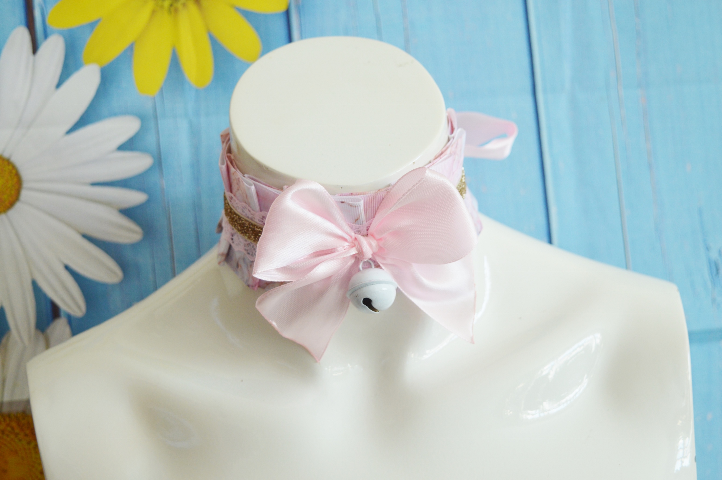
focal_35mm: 60
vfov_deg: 22.6
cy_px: 240
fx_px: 1202
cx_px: 361
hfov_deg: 33.4
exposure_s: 1/80
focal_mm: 40
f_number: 4.8
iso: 400
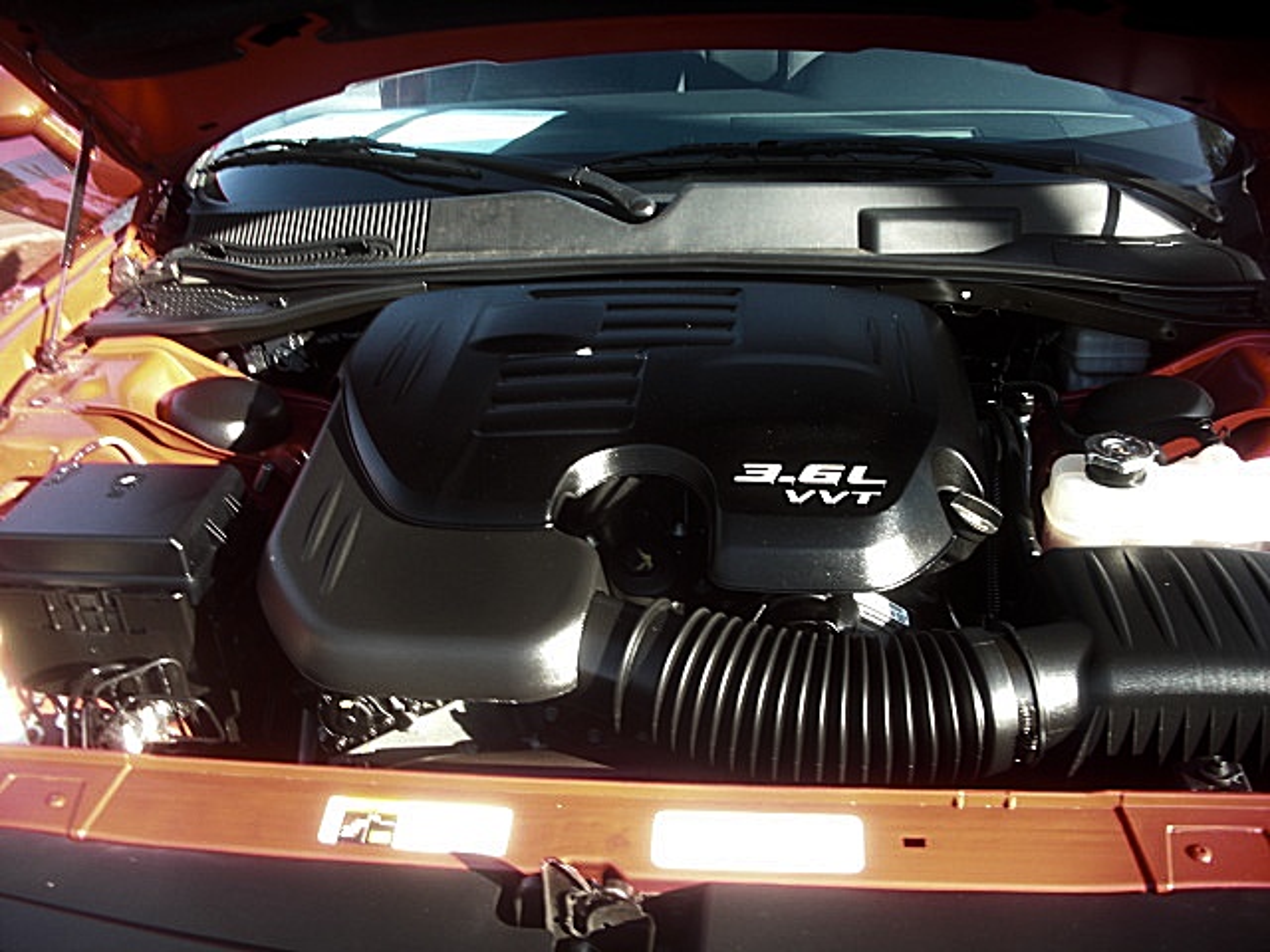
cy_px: 476
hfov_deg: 51.4
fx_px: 1321
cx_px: 635
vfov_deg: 39.7
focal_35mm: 36
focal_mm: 6.3
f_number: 2.8
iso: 50
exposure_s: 1/60
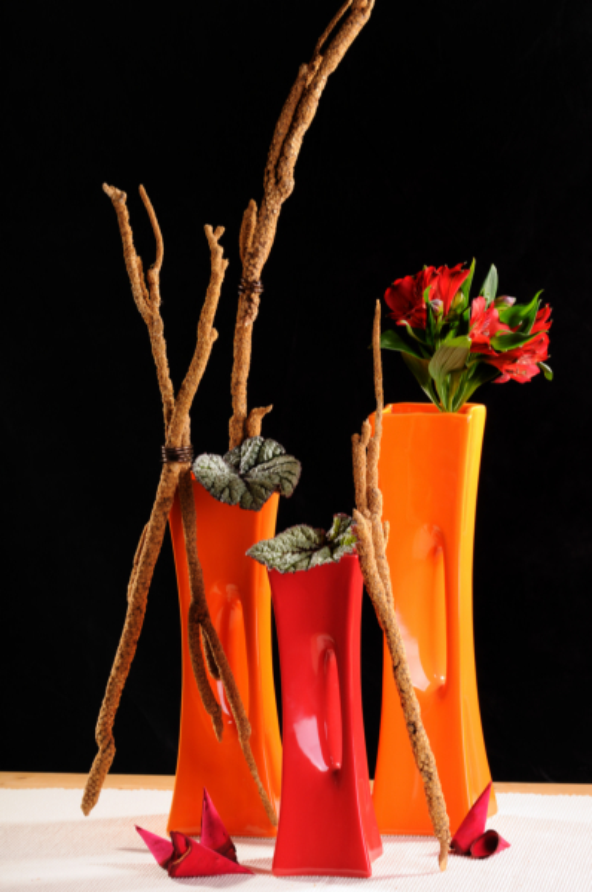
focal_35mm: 128
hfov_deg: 10.7
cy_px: 446
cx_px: 296
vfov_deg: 16.1
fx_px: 3152
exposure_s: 1/200
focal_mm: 85
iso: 200
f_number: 13
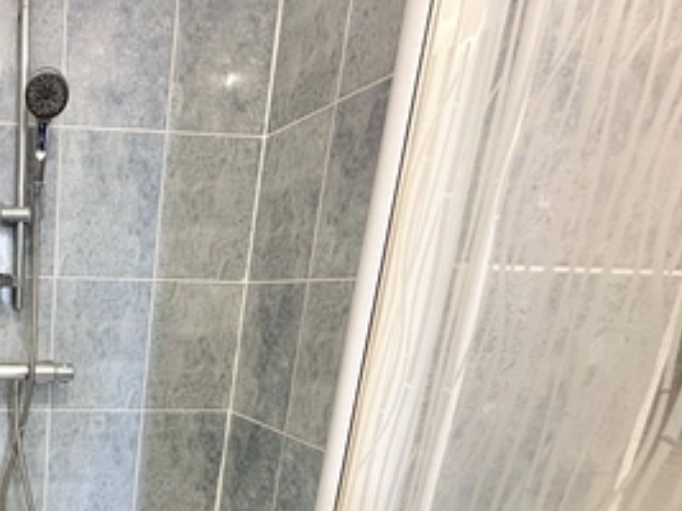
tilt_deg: -14.6
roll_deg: -1.2
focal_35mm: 28
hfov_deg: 51.4
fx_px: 551
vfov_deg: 45.9
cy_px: 439
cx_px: 6
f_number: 2.2
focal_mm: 2.22
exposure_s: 1/50
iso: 160
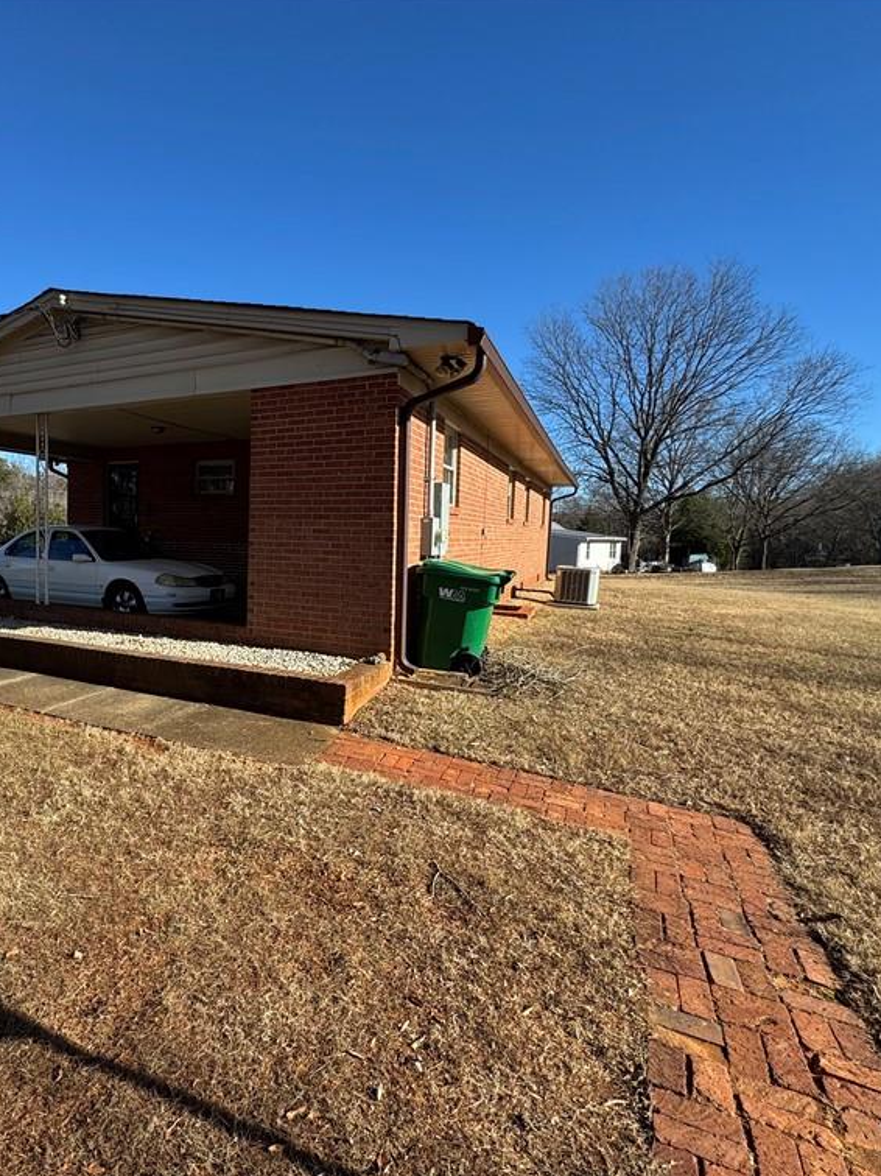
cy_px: 589
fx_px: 645
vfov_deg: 84.7
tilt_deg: -6.0
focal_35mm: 19
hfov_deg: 65.2
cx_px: 238
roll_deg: -2.6
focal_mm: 2.22
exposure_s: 1/889
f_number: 2.2
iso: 50
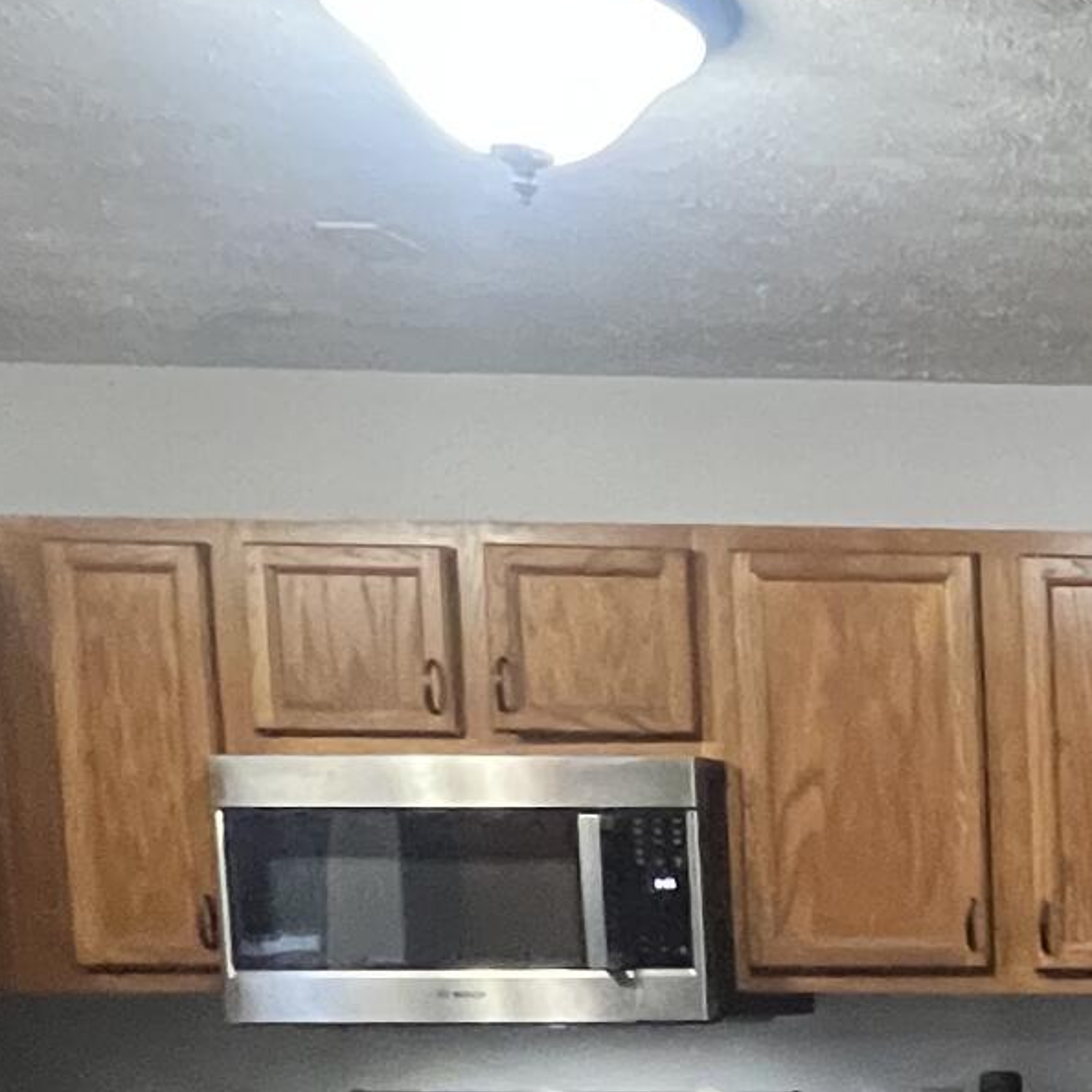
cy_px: 1160
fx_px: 2070
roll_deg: -0.5
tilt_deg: -6.1
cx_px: 1894
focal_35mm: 58
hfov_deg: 21.3
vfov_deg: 27.4
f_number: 1.8
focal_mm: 1.57
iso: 640
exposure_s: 1/60
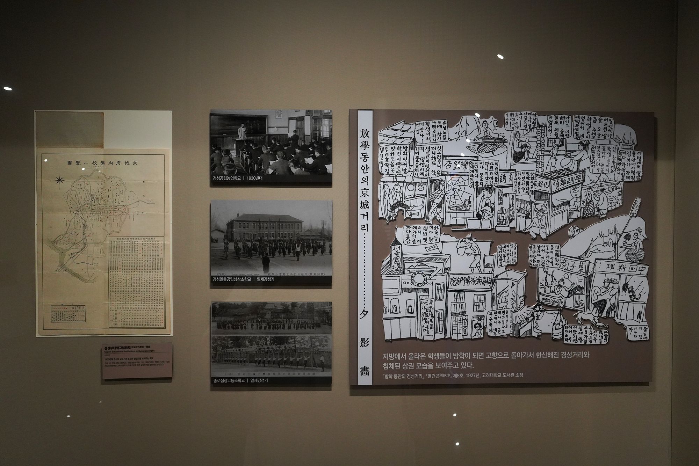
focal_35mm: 24
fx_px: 466
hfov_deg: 73.7
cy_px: 233
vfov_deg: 53.1
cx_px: 350
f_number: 4.5
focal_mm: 24
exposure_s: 1/80
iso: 3200
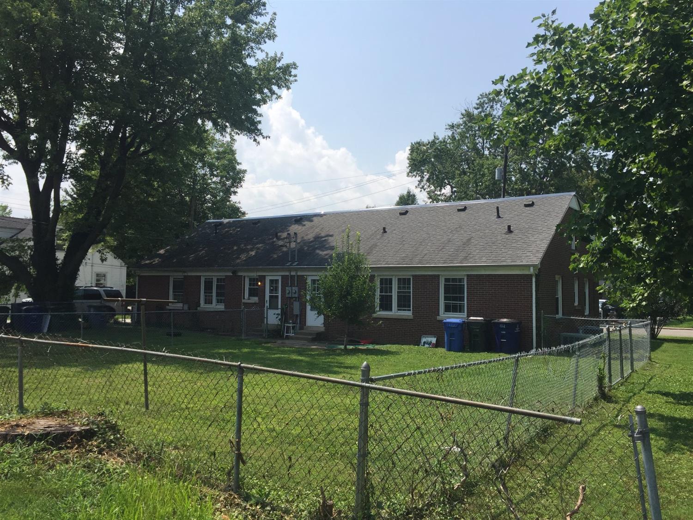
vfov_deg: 48.2
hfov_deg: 61.7
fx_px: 580
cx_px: 346
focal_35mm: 29
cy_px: 260
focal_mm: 4.15
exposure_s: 1/2326
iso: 32
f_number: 2.2
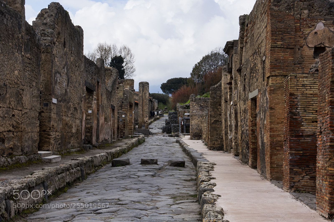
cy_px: 111
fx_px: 807
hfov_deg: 23.4
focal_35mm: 87
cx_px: 167
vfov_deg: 15.7
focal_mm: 58
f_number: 20
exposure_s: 1/125
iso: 500
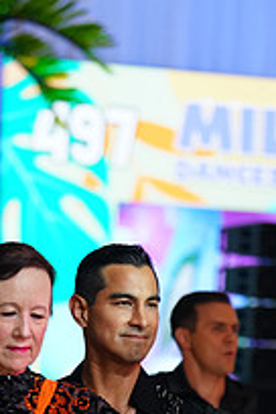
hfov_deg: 4.8
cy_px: 586
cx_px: 52
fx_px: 3266
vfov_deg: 7.2
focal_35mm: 284
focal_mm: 100
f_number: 2.8
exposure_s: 1/400
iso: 1000
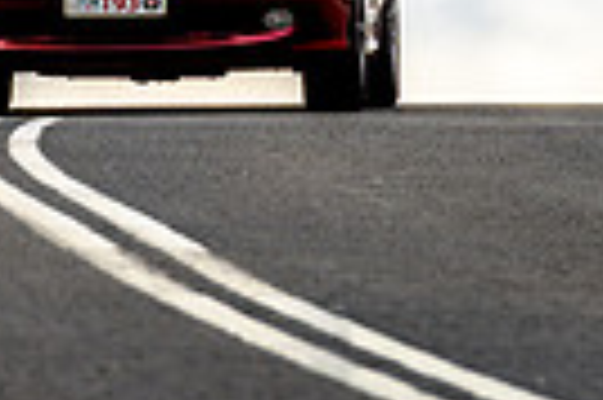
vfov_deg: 1.4
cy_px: -575
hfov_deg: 2.1
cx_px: 140
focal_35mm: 1006
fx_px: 16830
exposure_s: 1/1600
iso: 200
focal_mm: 200
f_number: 4
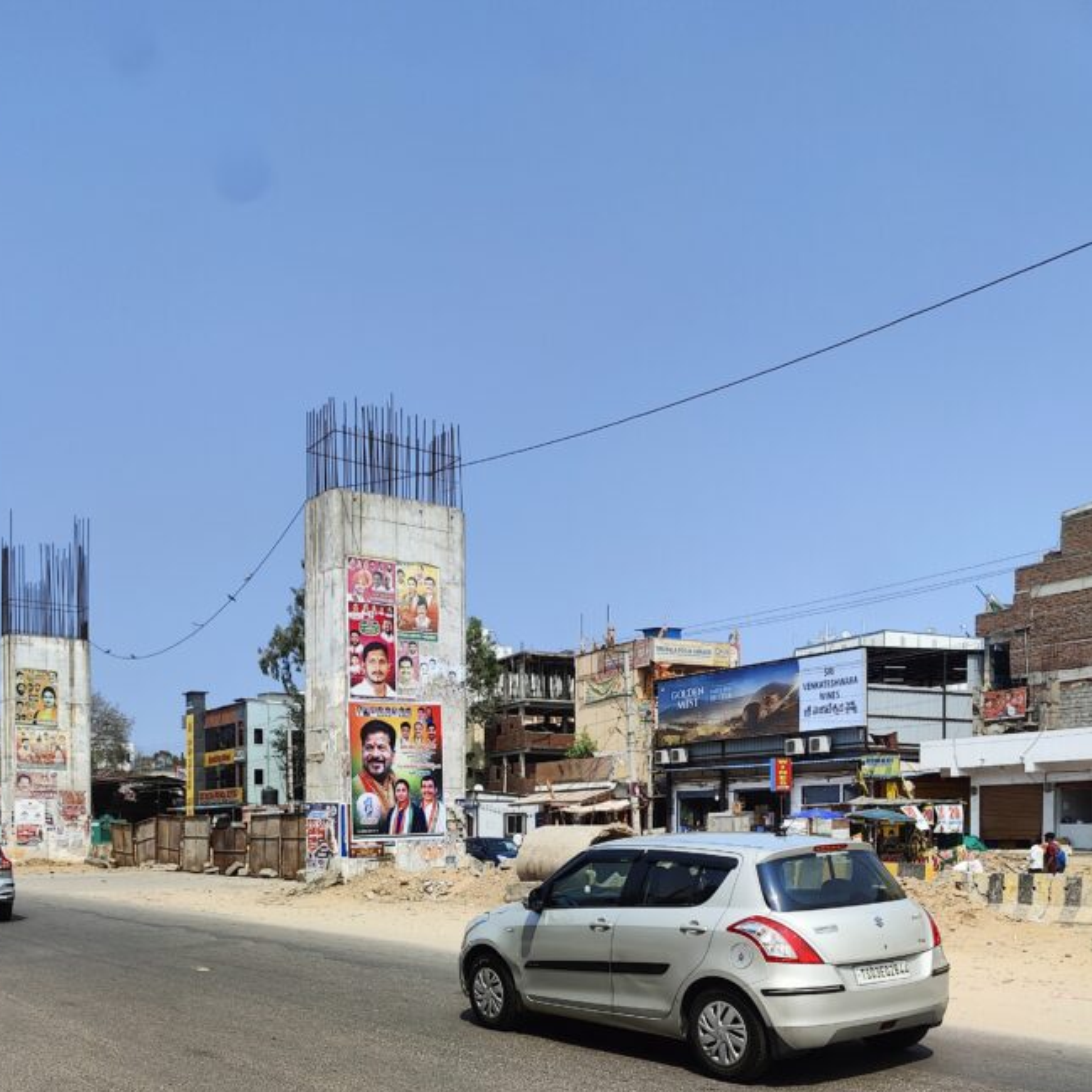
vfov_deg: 48.5
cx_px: 459
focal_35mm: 32
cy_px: 856
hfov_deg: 50.9
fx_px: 1142
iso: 50
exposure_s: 1/3240
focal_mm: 6.06
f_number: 1.8
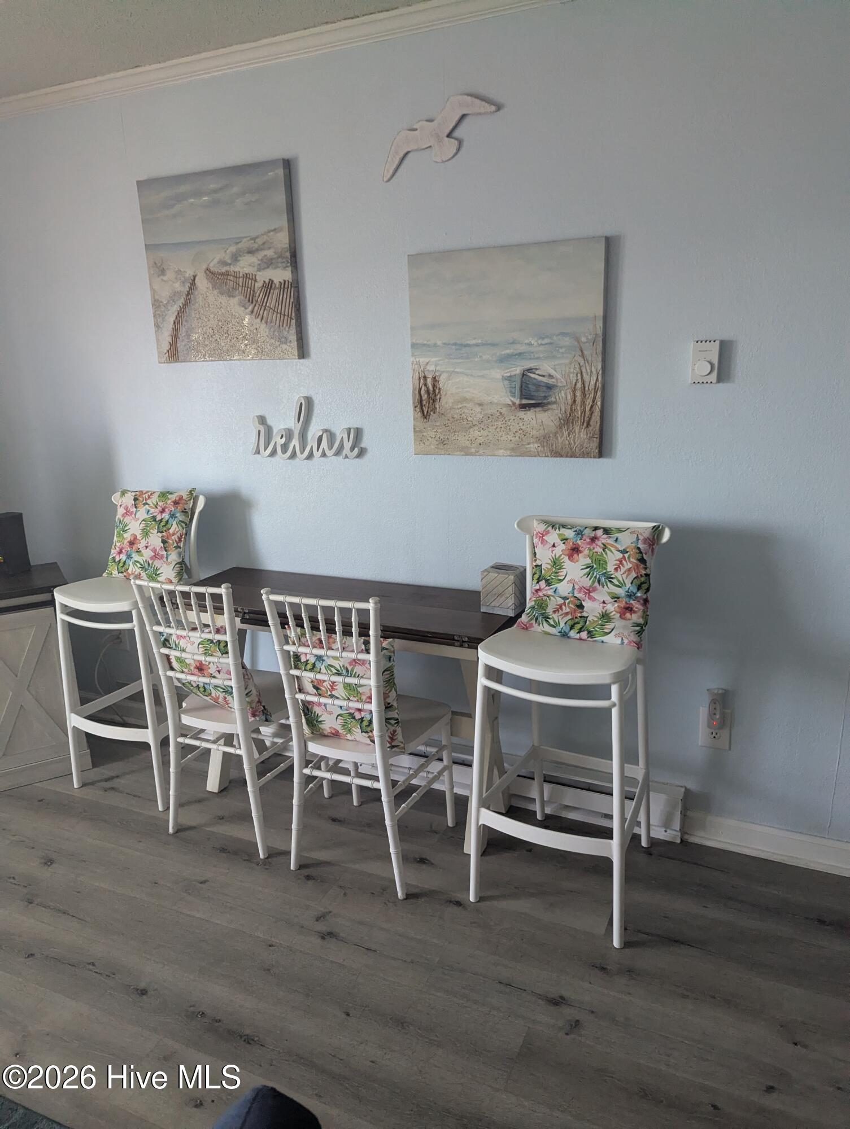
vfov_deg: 71.5
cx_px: 425
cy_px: 564
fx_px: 784
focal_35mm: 24
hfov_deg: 56.9
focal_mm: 6.81
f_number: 1.85
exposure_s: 1/542
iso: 1883
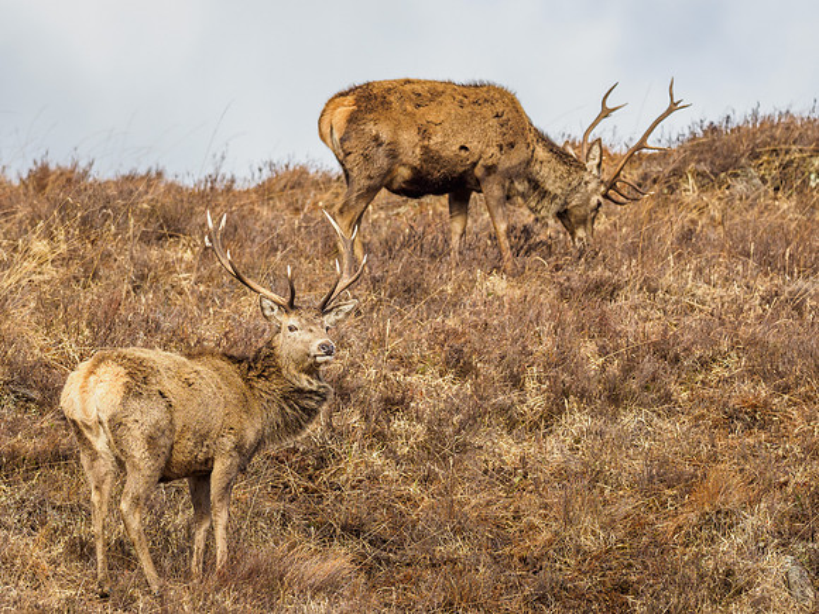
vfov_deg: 2.0
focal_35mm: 735
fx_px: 17398
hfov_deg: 2.7
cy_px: 309
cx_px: 318
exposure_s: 1/1000
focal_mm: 300
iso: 250
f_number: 4
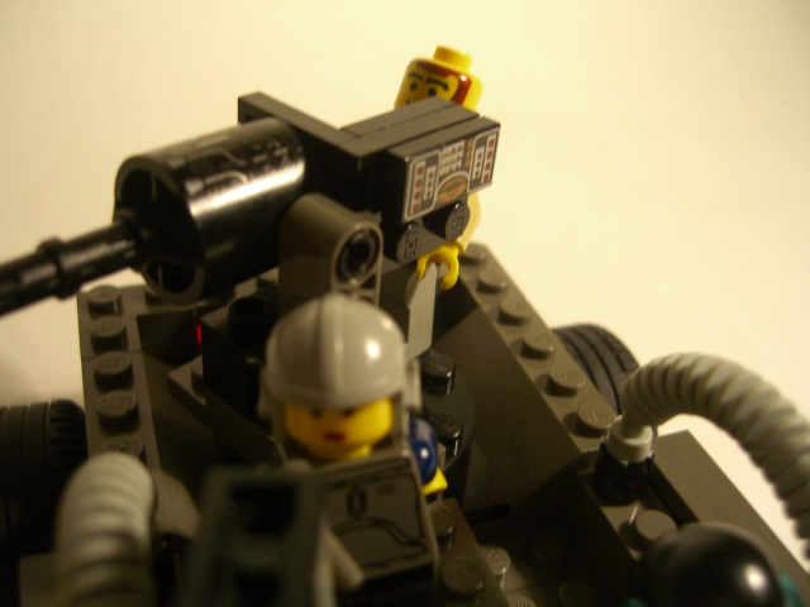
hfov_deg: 49.0
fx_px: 889
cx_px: 405
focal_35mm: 38
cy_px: 304
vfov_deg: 37.7
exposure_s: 1/30
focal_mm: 7.9
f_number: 2.8
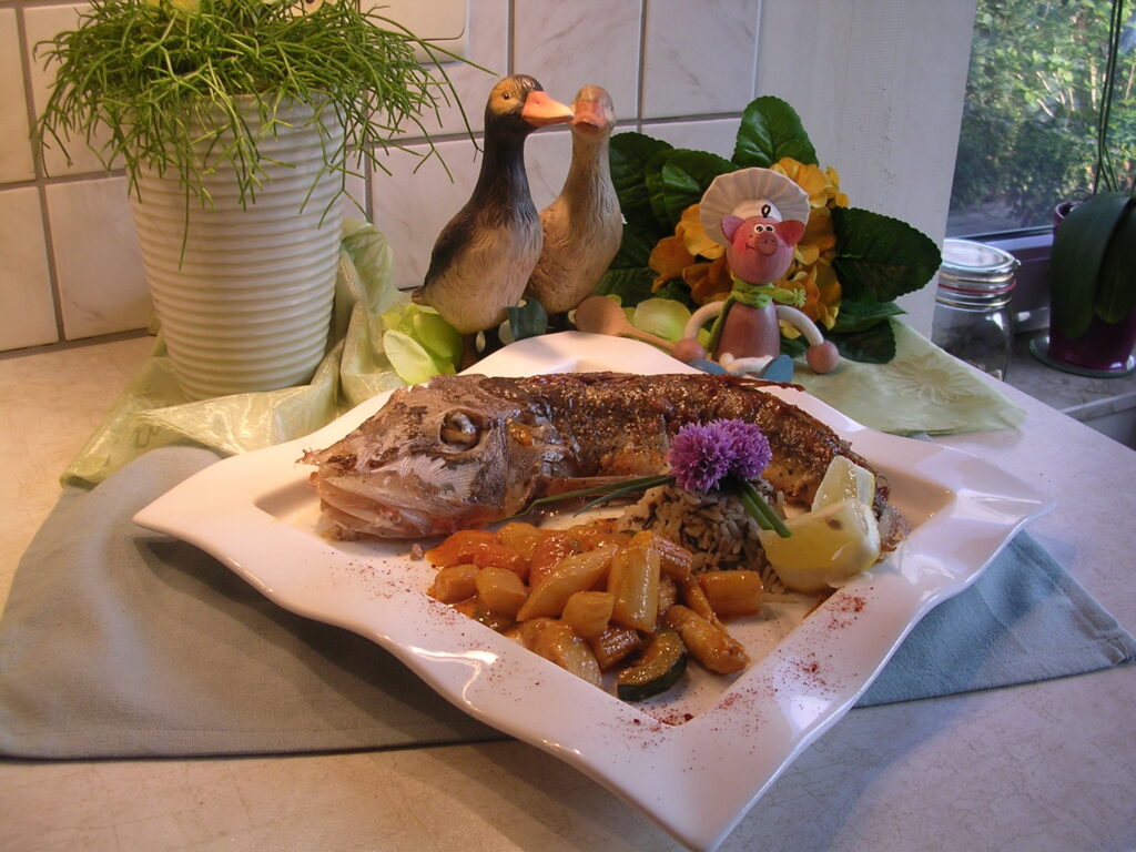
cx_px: 568
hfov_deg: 49.0
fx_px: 1247
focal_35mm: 38
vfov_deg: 37.7
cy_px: 426
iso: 100
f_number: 2.8
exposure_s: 1/46.9
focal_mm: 5.8
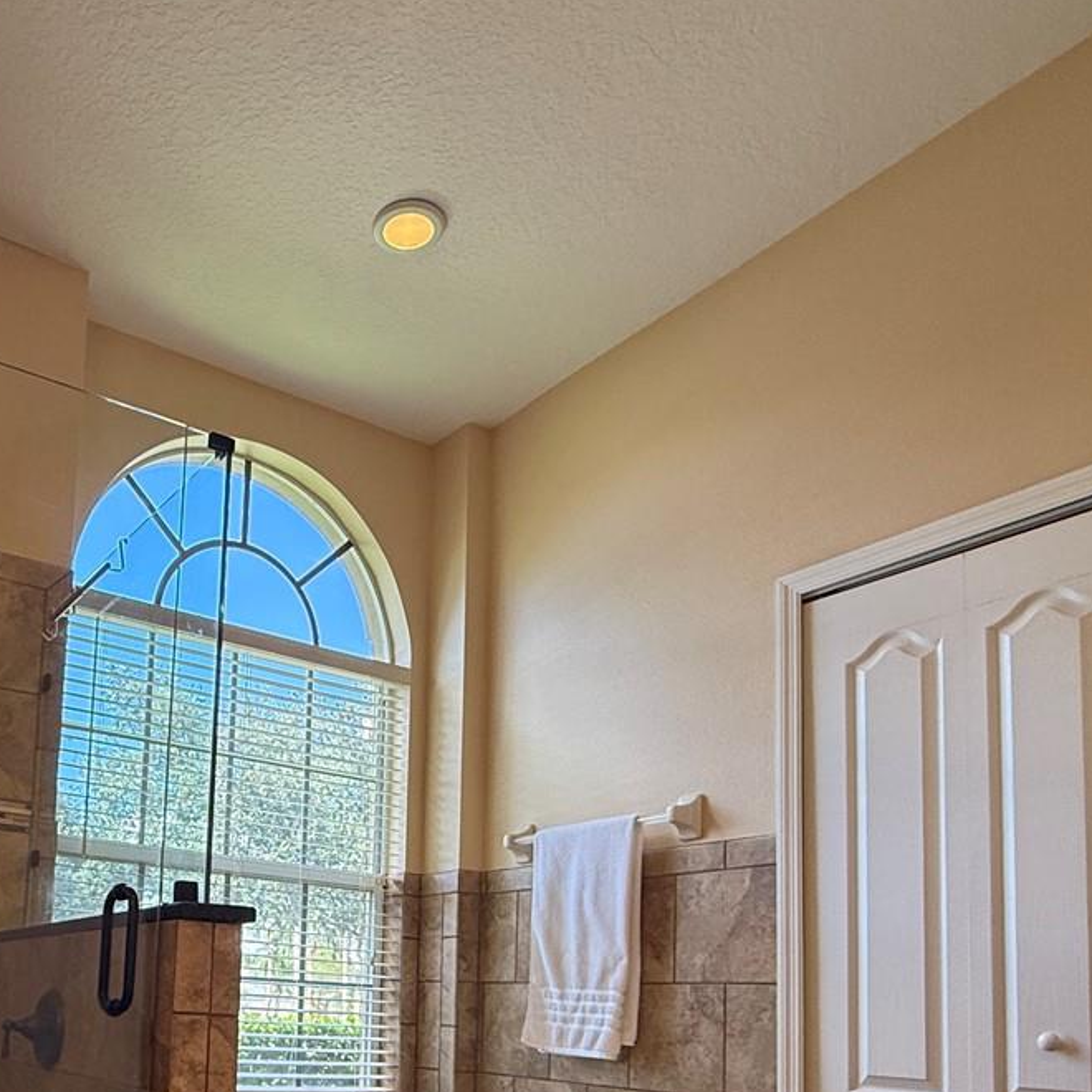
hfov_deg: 50.6
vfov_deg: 49.9
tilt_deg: +5.3
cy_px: 917
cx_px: 213
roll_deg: -2.8
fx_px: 1071
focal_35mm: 30
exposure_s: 1/120
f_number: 2.2
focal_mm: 2.22
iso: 125
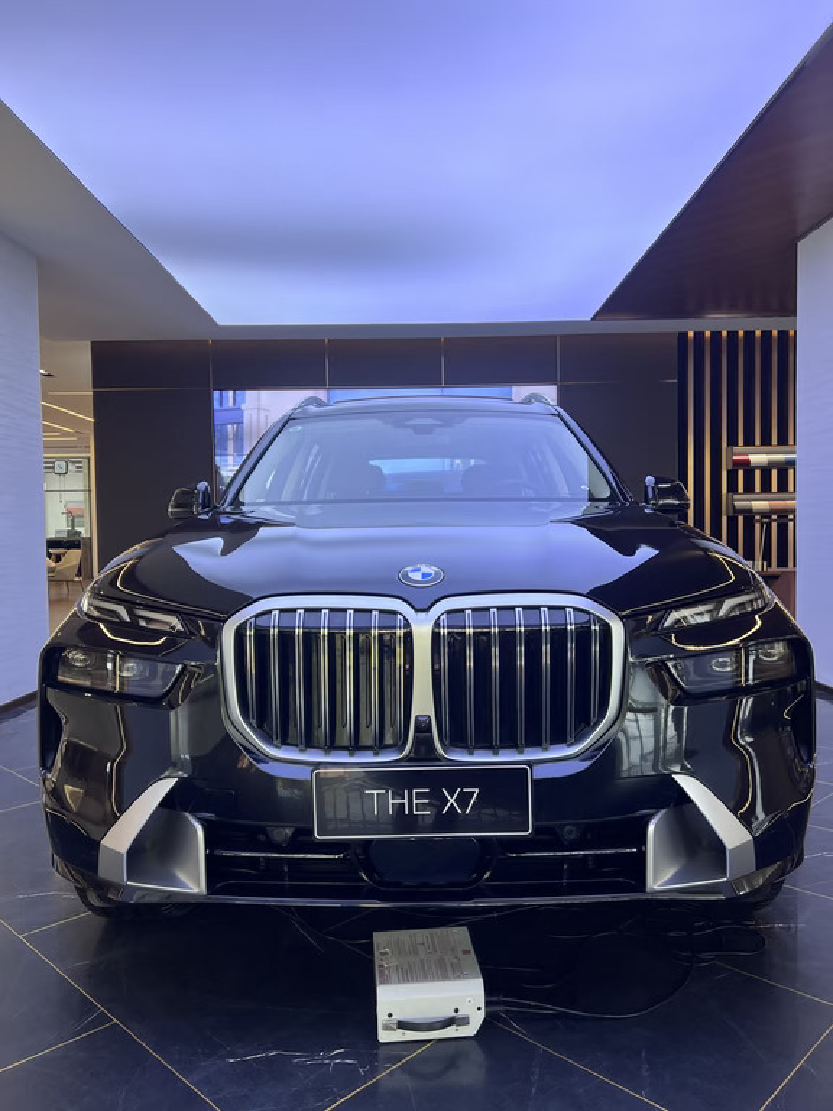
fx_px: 834
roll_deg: +0.0
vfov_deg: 67.3
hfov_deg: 53.1
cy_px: 556
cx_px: 416
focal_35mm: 26
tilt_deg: -1.4
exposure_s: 1/130
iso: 32
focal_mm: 5.7
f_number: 1.5
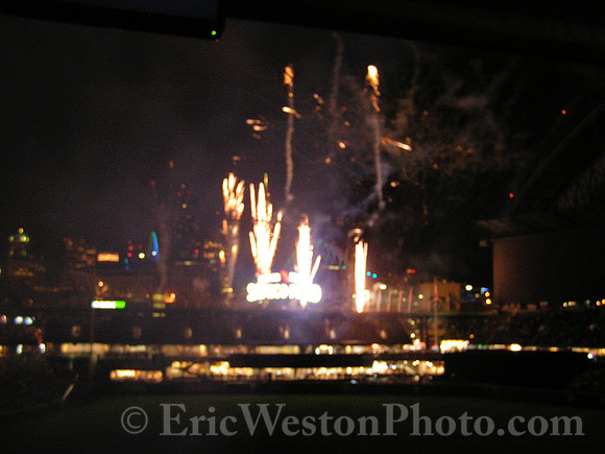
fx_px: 664
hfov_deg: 49.0
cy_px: 227
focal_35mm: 38
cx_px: 302
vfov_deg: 37.7
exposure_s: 1/3
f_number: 2.8
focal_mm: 6.3
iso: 200
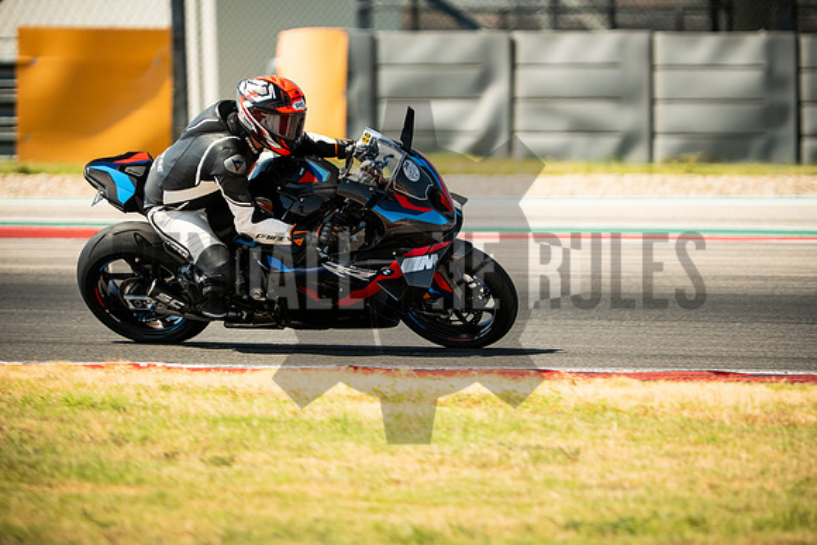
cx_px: 408
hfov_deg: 4.9
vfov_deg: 3.3
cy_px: 272
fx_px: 9533
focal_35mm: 420
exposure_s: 1/2000
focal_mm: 280
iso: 320
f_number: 2.8
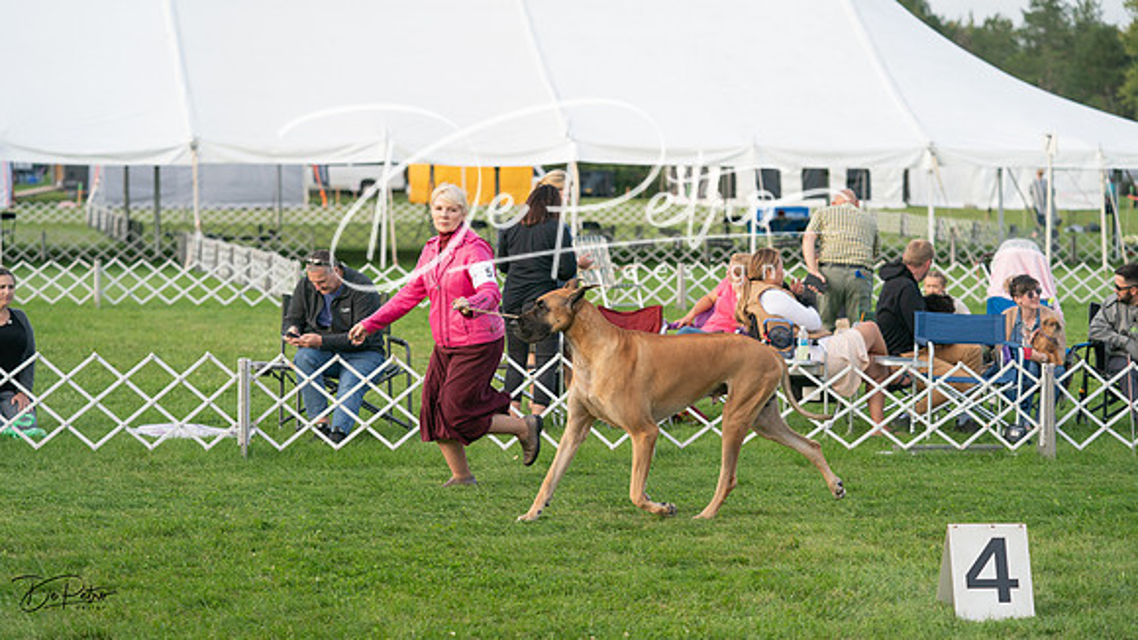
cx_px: 569
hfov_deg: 22.4
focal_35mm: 95
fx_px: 2876
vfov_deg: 12.7
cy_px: 320
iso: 500
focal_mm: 91
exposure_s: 1/2000
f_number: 3.2
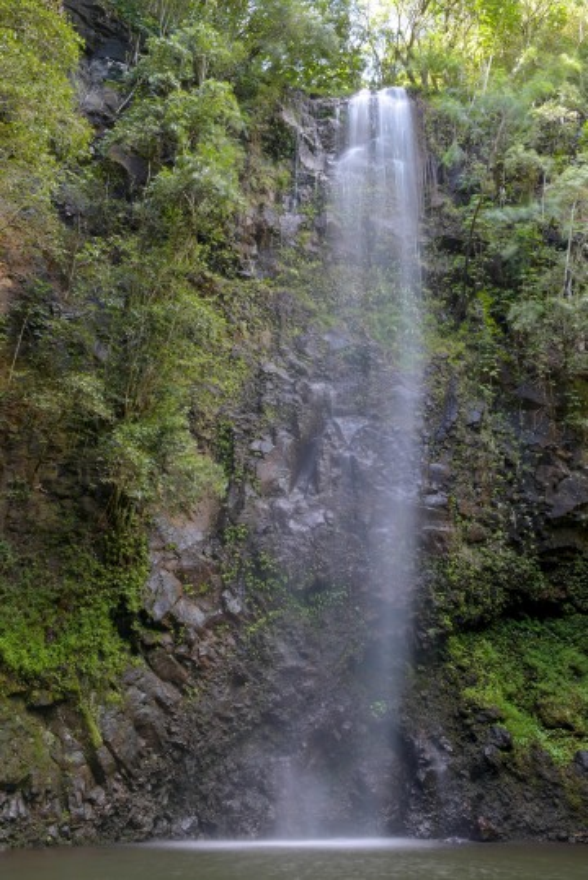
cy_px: 440
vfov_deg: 63.6
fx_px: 710
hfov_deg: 45.0
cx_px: 294
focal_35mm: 29
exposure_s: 1.3
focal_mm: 29
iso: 64
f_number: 22
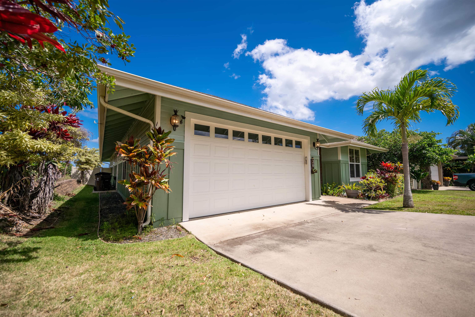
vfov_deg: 81.2
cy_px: 158
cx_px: 238
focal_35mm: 14
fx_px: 185
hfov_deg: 104.3
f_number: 4
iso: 320
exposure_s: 1/2000
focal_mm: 14
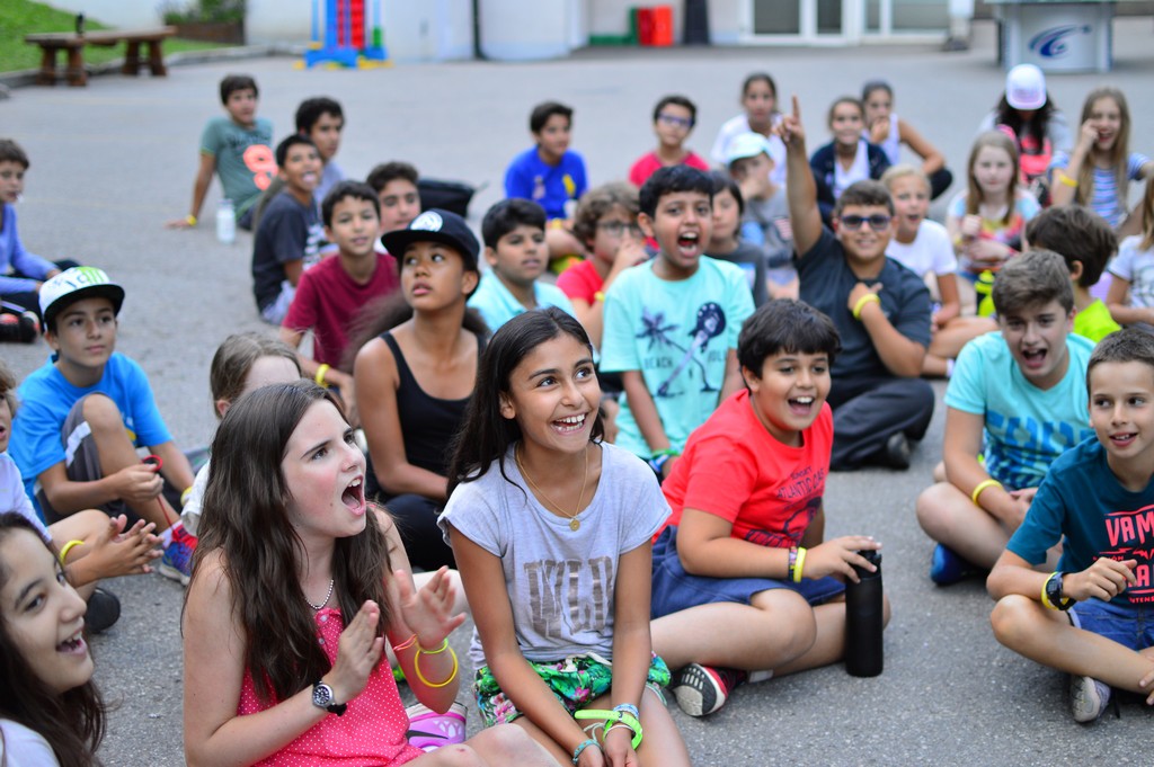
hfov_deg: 37.9
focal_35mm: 52
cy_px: 384
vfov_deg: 25.7
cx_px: 577
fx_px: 1682
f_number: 1.8
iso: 180
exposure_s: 1/320
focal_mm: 35
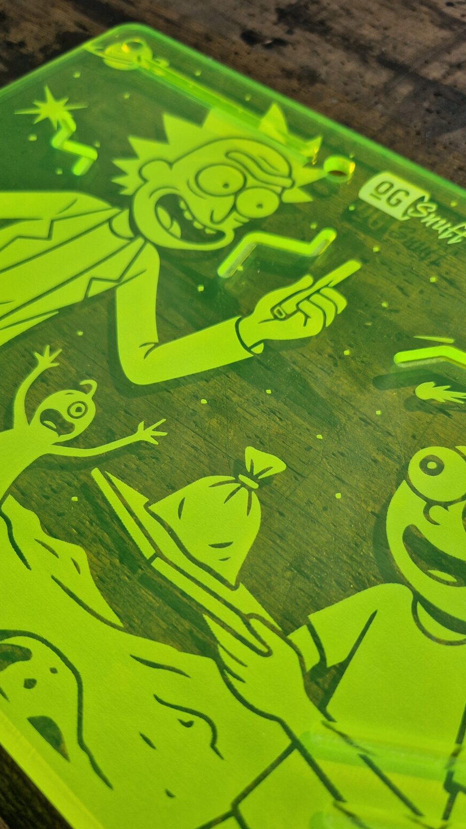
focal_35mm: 26
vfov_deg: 71.9
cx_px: 252
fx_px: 571
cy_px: 427
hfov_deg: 44.3
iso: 50
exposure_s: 1/8576
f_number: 1.8
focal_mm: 5.4
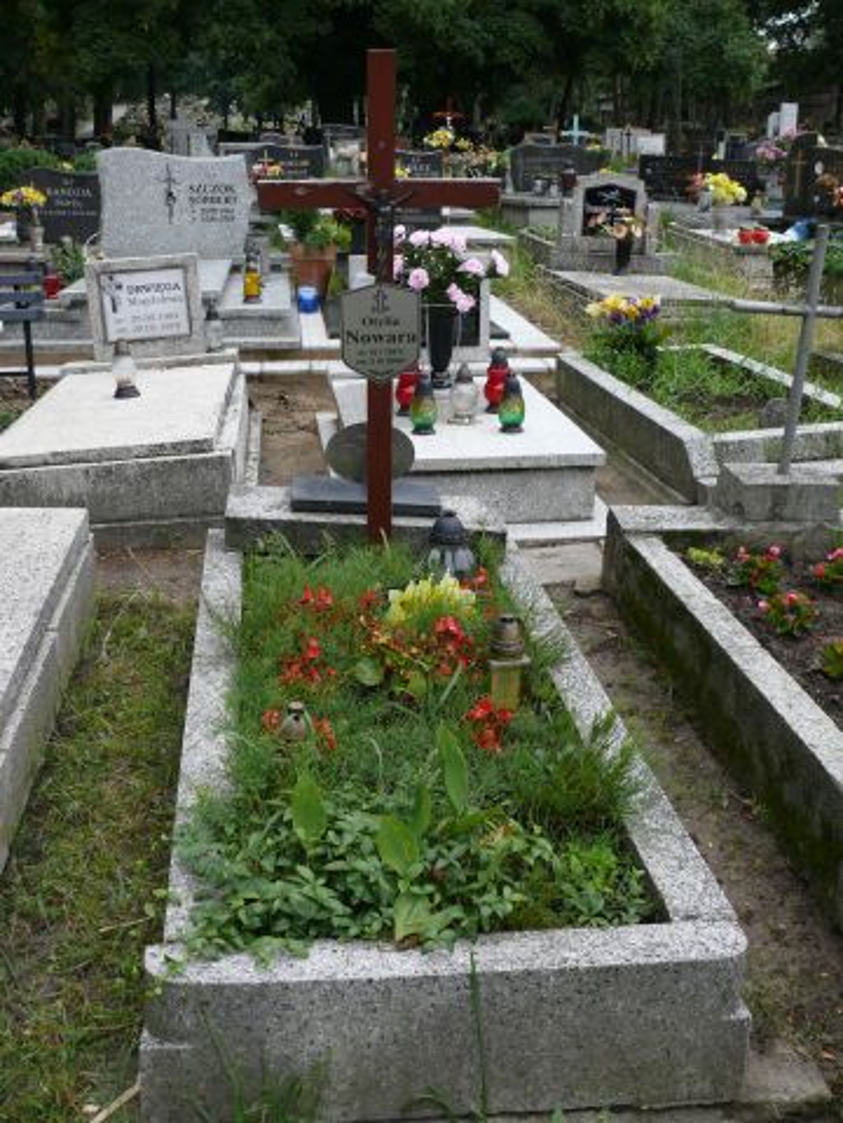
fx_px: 1136
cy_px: 562
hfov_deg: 40.7
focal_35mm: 35
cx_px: 422
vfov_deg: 52.6
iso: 100
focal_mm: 7.4
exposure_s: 1/125
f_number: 3.6
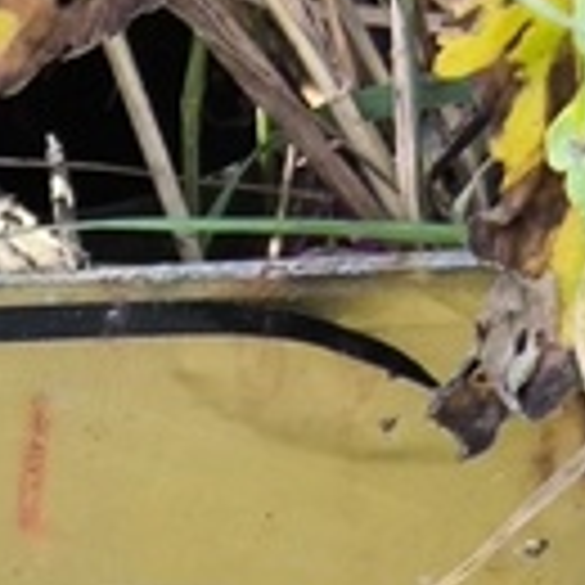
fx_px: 5181
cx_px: -1136
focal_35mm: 271
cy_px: 1251
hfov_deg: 6.0
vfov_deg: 6.2
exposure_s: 1/100
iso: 80
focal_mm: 4.71
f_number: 1.7
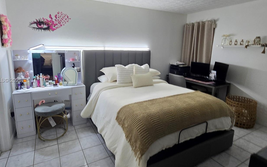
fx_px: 131
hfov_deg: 91.0
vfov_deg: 65.0
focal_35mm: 18
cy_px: 81
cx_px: 128
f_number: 2.2
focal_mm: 2.2
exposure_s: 1/60
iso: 80
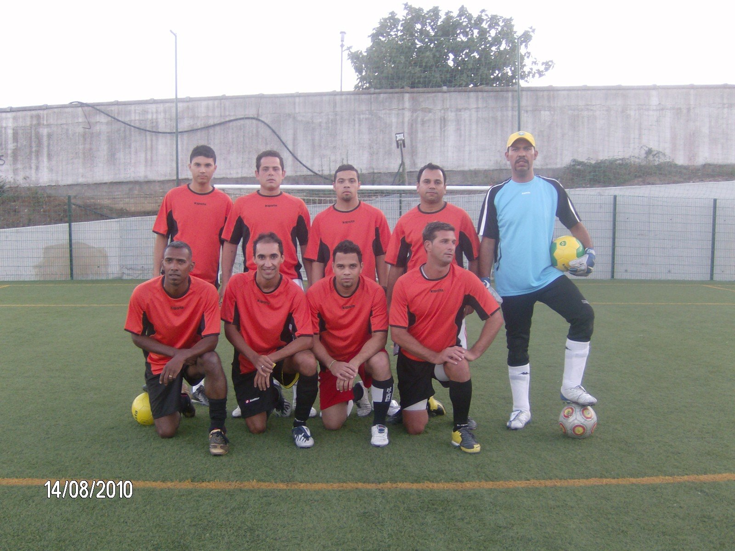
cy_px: 276
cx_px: 368
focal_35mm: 36
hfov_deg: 51.4
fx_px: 764
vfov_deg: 39.7
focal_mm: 6
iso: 105
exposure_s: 1/64
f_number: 2.8
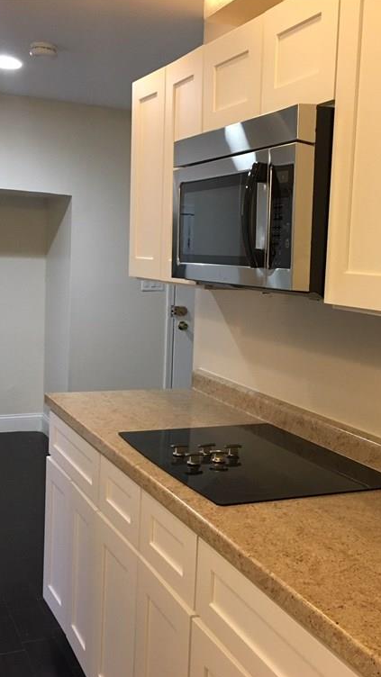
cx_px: 245
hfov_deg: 27.6
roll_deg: -2.6
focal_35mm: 43
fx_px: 772
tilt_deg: -5.7
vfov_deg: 47.4
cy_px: 341
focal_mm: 4.15
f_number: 2.2
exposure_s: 1/33
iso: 160
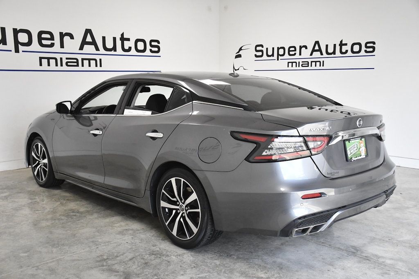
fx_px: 419
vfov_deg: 36.9
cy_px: 140
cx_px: 210
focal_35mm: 36
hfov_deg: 53.1
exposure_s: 1/1250
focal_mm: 24
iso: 2500
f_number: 4.5
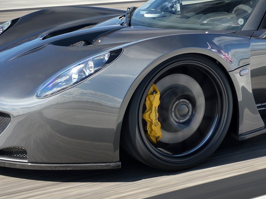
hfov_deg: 20.5
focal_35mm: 93
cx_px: 256
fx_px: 715
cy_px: -24
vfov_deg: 15.4
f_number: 8
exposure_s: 1/40
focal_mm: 32
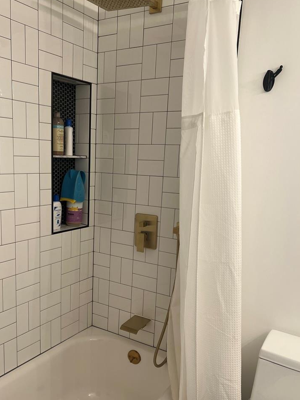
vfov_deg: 55.2
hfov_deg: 42.7
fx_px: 381
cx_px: 115
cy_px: 228
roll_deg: -2.0
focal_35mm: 33
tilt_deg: -11.1
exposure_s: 1/120
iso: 50
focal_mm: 5.7
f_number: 1.5
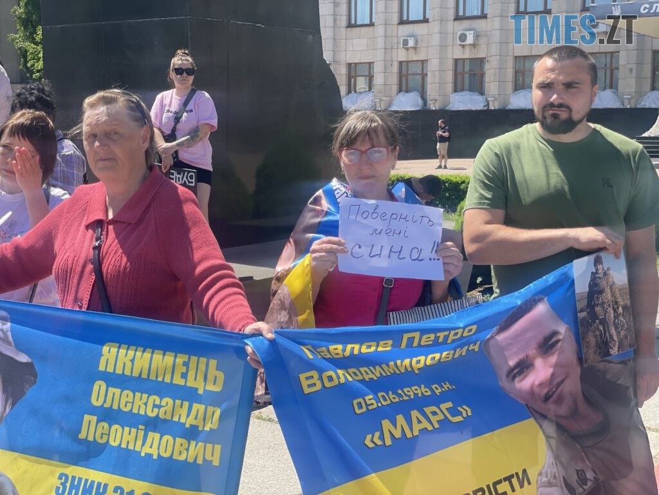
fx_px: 990
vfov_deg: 28.0
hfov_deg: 36.8
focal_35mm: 52
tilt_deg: -5.0
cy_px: 248
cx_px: 330
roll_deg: +0.2
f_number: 2
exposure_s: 1/1089
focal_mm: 6
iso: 32
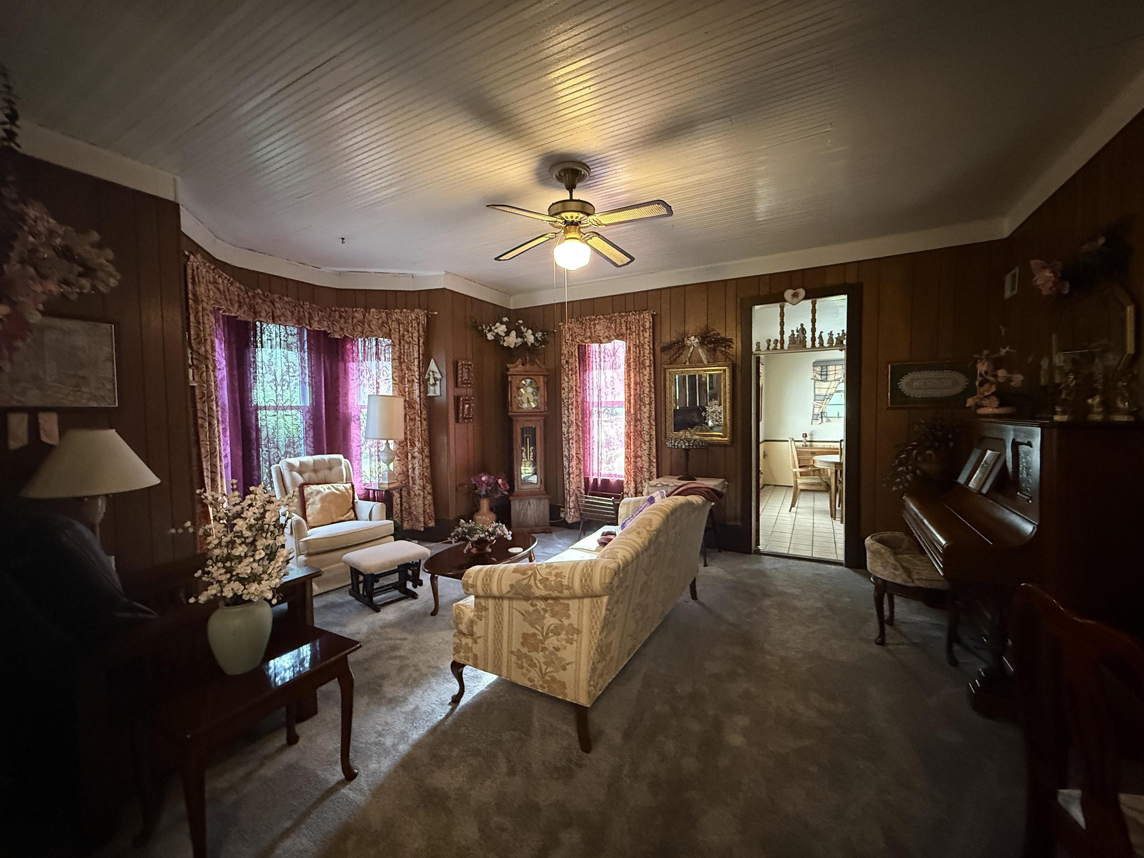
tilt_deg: -2.2
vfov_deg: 85.7
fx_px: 463
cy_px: 429
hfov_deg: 102.1
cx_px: 572
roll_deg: +1.0
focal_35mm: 14
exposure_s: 1/60
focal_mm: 2.22
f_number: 2.2
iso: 1000
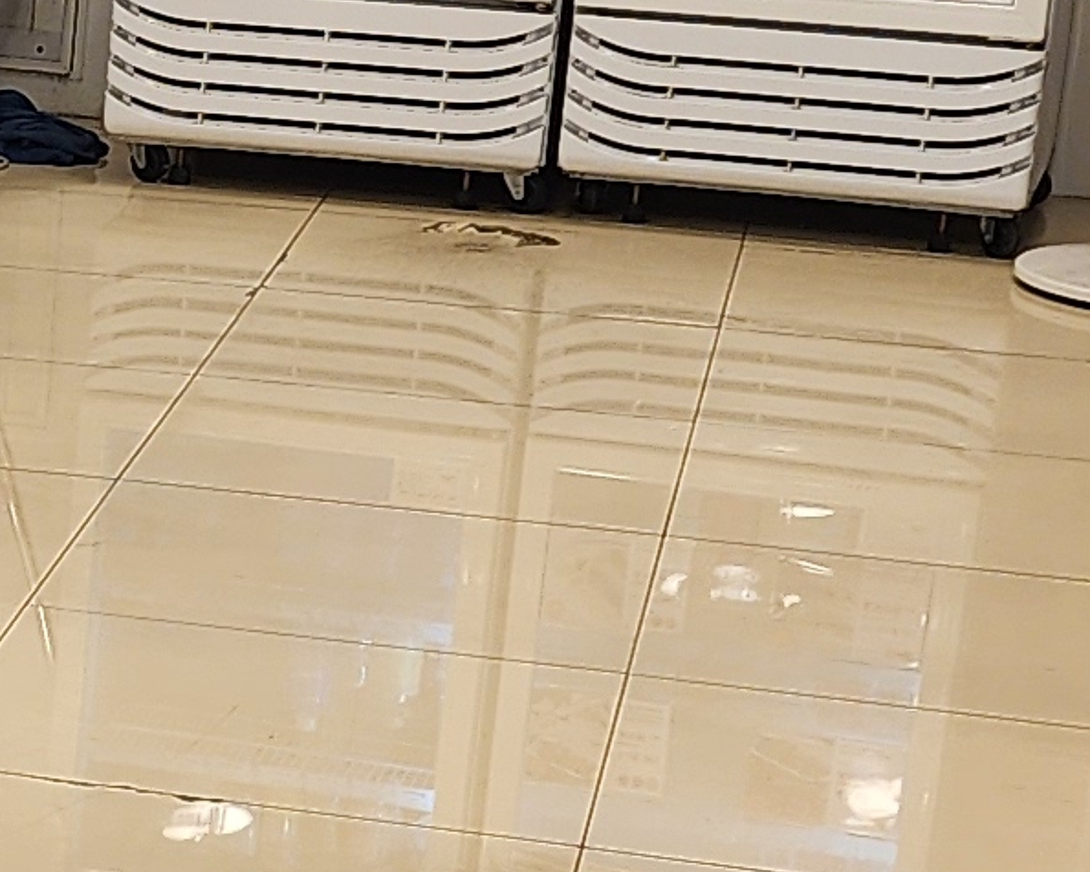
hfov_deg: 11.9
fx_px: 4871
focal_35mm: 151
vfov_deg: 10.2
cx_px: -799
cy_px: 595
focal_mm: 6.4
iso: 50
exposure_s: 1/180
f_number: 1.8
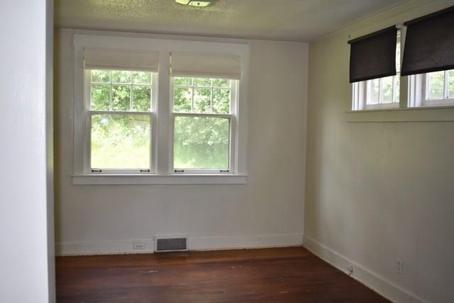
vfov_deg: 35.6
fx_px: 473
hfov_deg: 51.2
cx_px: 227
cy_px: 152
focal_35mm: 38
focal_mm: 25
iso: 500
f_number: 5
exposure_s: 1/200
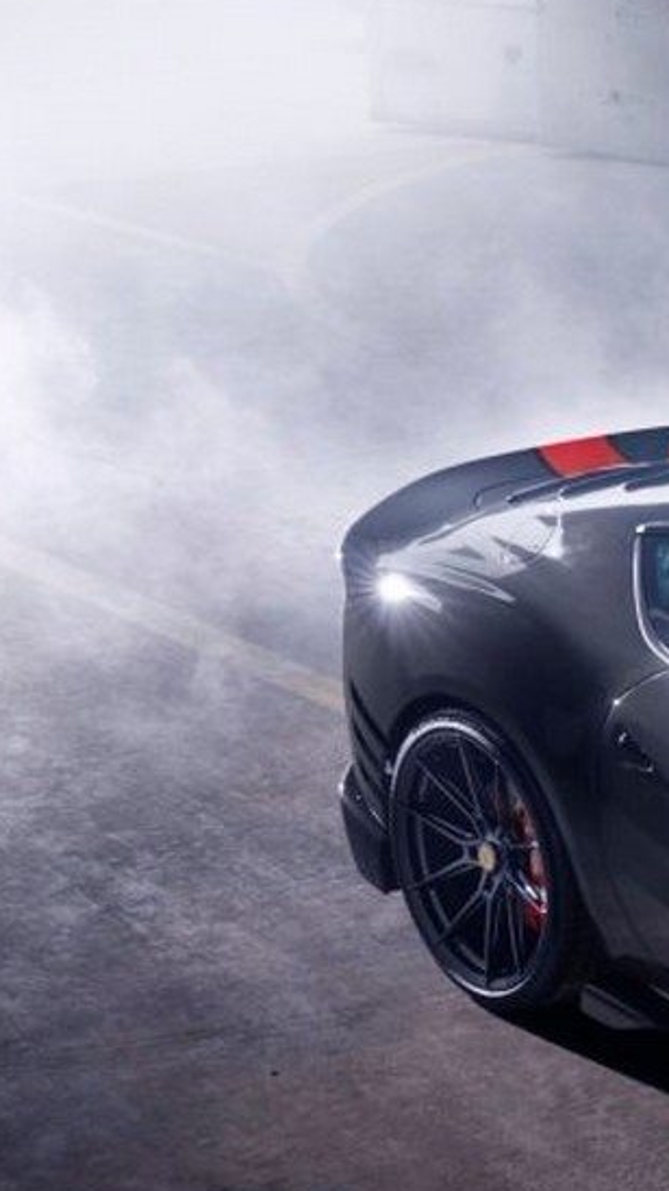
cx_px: 1266
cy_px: 952
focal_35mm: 107
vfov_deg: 19.8
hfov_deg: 10.5
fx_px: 3376
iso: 200
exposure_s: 1/50
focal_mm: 35
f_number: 7.1
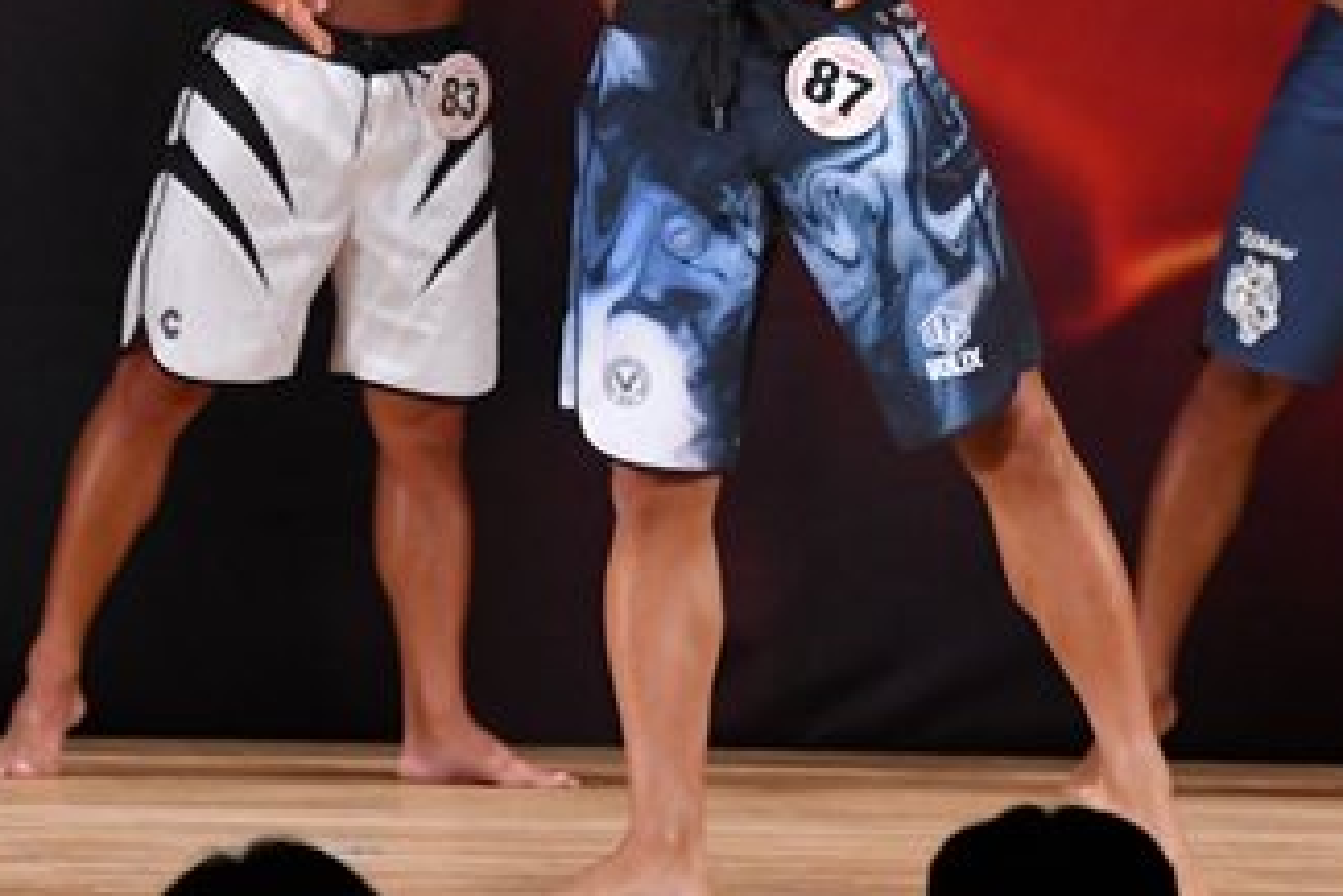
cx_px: -171
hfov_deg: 3.8
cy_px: 116
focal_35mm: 536
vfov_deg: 2.6
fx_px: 20004
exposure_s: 1/400
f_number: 5.6
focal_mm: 150
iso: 3200
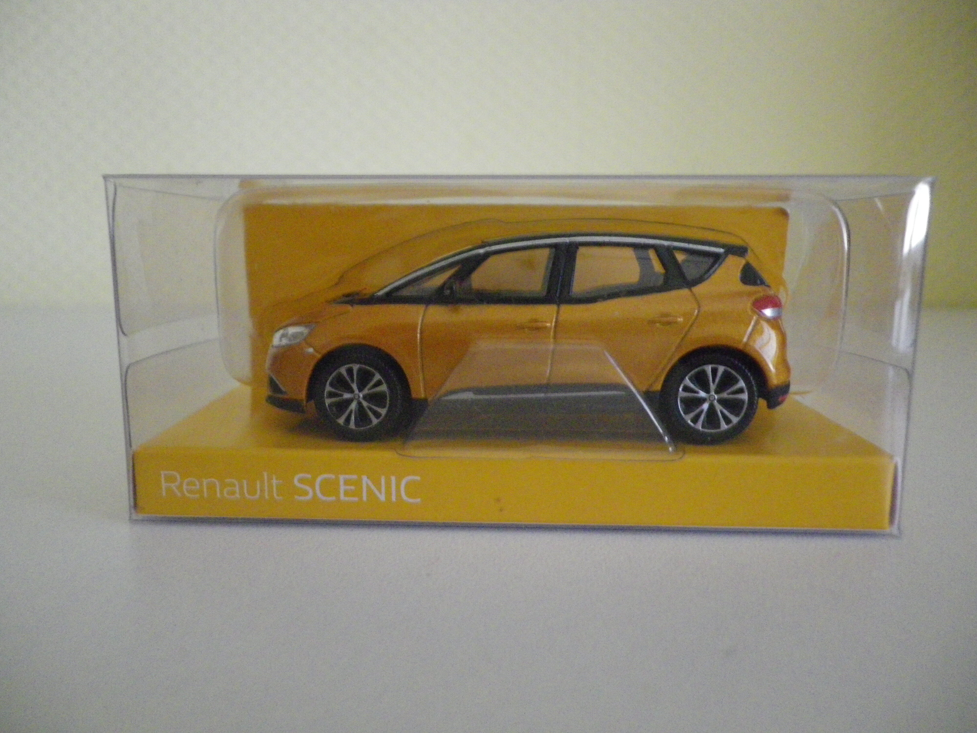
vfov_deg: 49.7
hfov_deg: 63.4
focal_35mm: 28
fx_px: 790
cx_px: 488
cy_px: 366
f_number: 2.6
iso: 800
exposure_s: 1/15
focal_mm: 4.9
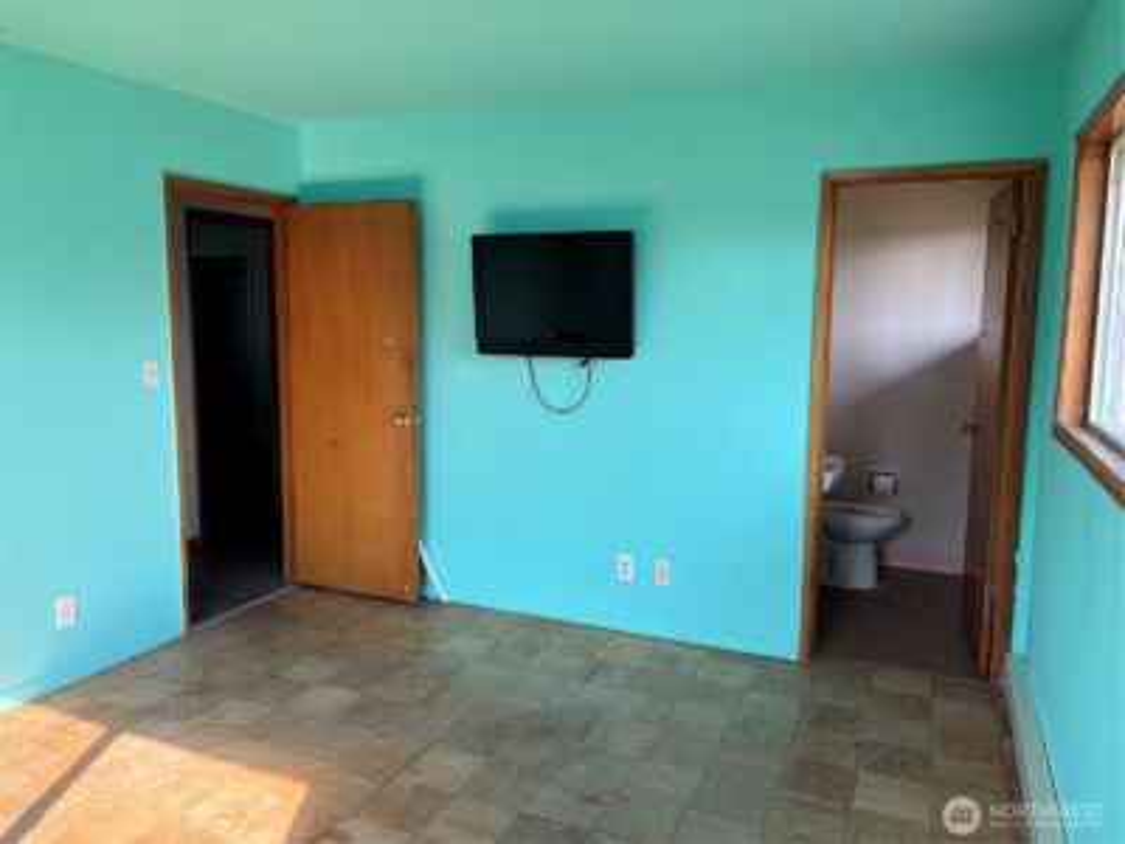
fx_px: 845
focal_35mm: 26
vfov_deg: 53.1
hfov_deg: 67.3
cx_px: 562
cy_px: 422
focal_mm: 5.96
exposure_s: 1/137
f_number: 1.6
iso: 40
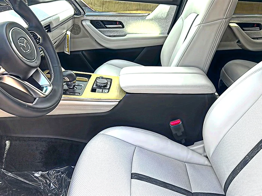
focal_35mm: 25
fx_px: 189
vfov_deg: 54.9
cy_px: 98
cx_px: 131
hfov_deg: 69.4
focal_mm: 6.86
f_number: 1.78
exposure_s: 1/730
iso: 80
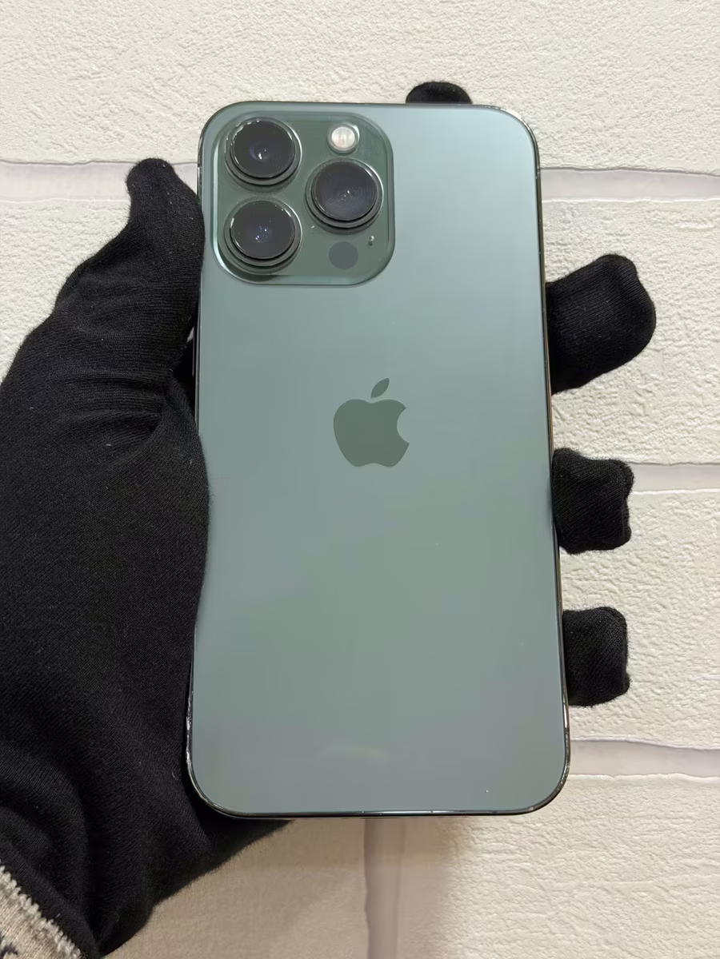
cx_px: 360
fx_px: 1331
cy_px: 480
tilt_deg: -2.5
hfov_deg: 30.3
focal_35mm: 48
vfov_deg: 39.7
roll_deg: -0.2
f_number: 1.78
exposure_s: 1/50
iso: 100
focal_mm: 6.76
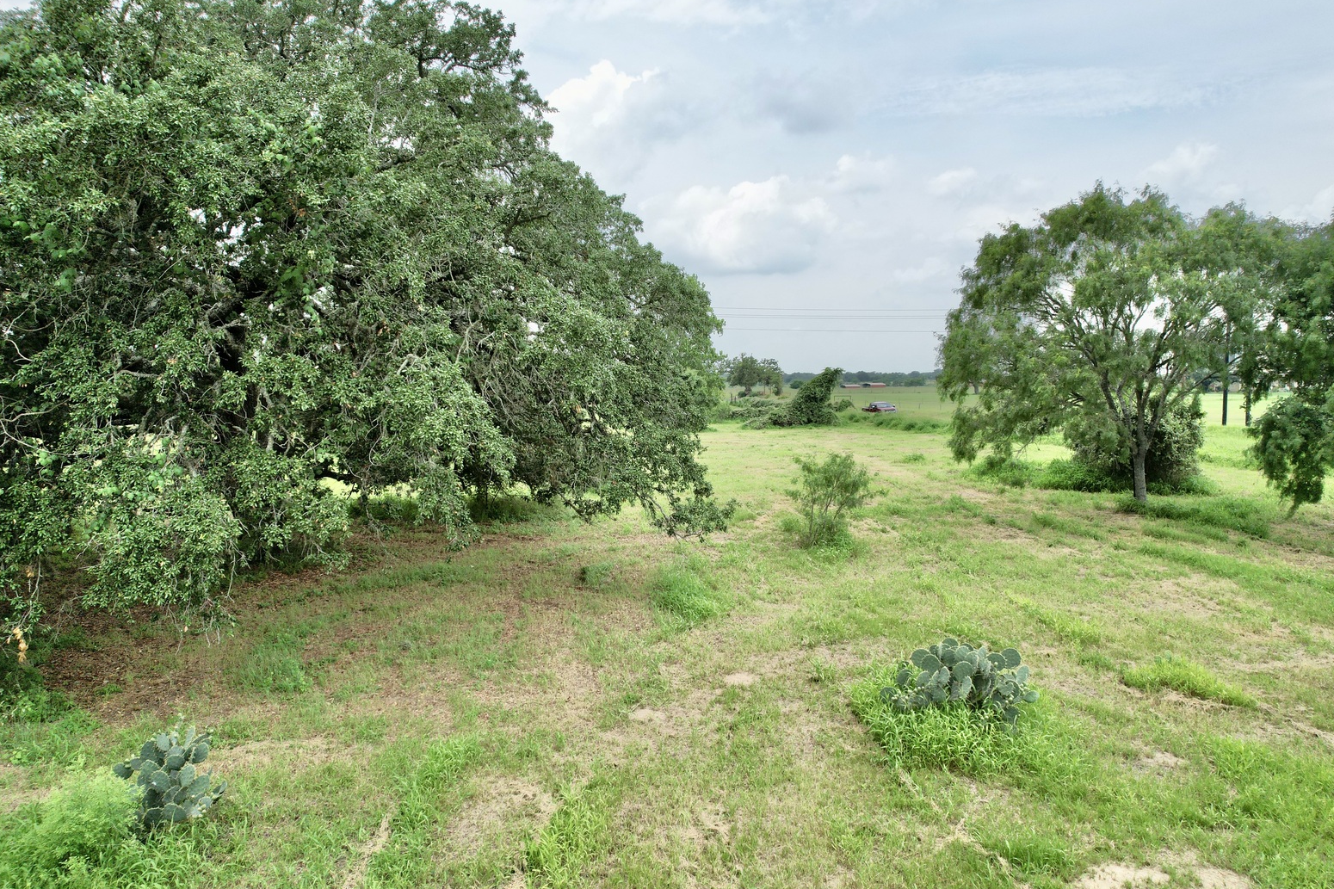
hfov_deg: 76.1
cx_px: 655
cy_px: 439
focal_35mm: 23
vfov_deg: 55.1
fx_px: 852
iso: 110
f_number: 2.8
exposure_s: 1/2000
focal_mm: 8.38
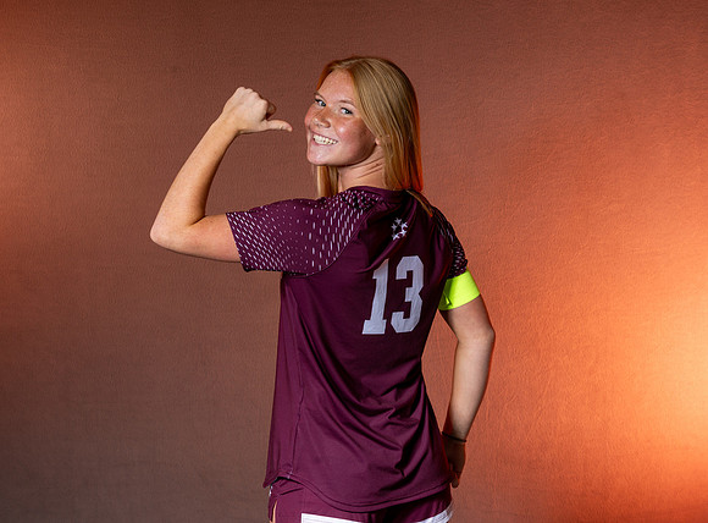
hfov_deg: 23.4
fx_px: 1705
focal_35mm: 84
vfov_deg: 17.4
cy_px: 246
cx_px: 323
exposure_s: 1/200
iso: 80
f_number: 9
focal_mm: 74
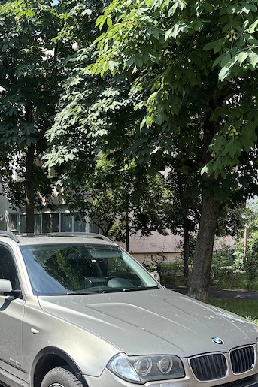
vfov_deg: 45.7
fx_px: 452
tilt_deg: -2.8
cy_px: 256
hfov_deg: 31.8
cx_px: 100
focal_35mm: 42
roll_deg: -2.4
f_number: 1.6
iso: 50
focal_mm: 5.96
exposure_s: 1/1027
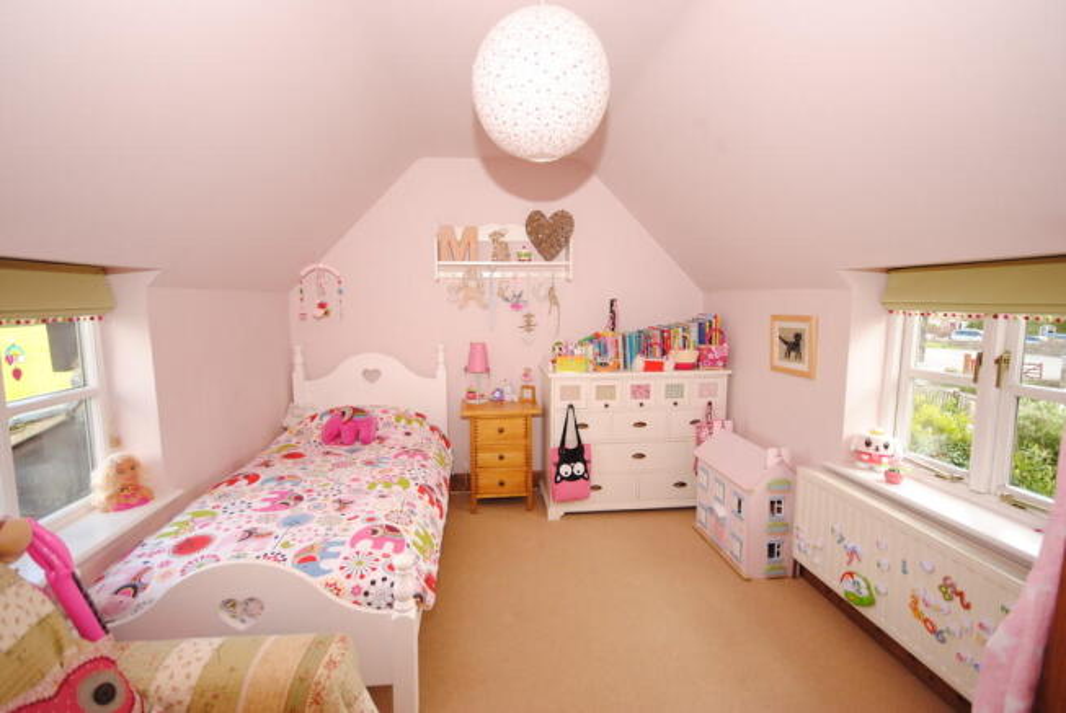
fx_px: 511
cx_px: 533
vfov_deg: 69.8
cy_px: 356
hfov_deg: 92.4
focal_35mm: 17
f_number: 4.2
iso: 200
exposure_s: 1/60
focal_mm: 11.5
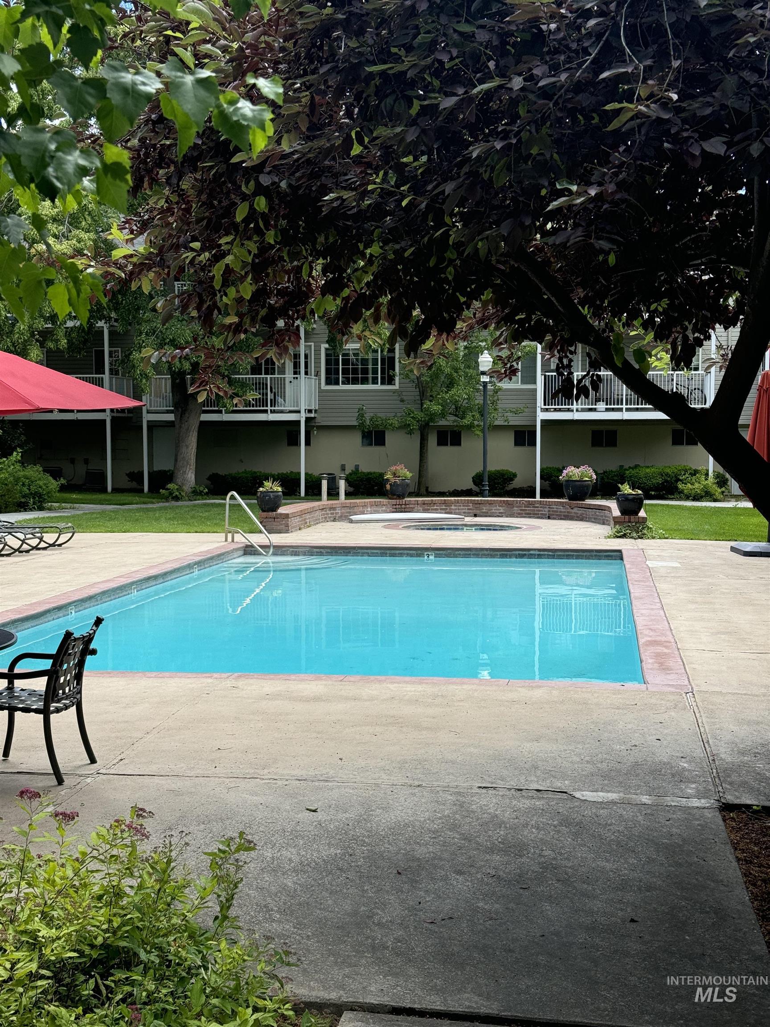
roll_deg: +0.1
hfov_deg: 30.3
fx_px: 1424
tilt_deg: -3.7
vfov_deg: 39.7
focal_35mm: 48
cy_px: 514
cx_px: 385
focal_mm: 6.76
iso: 64
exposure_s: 1/1770
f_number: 1.78
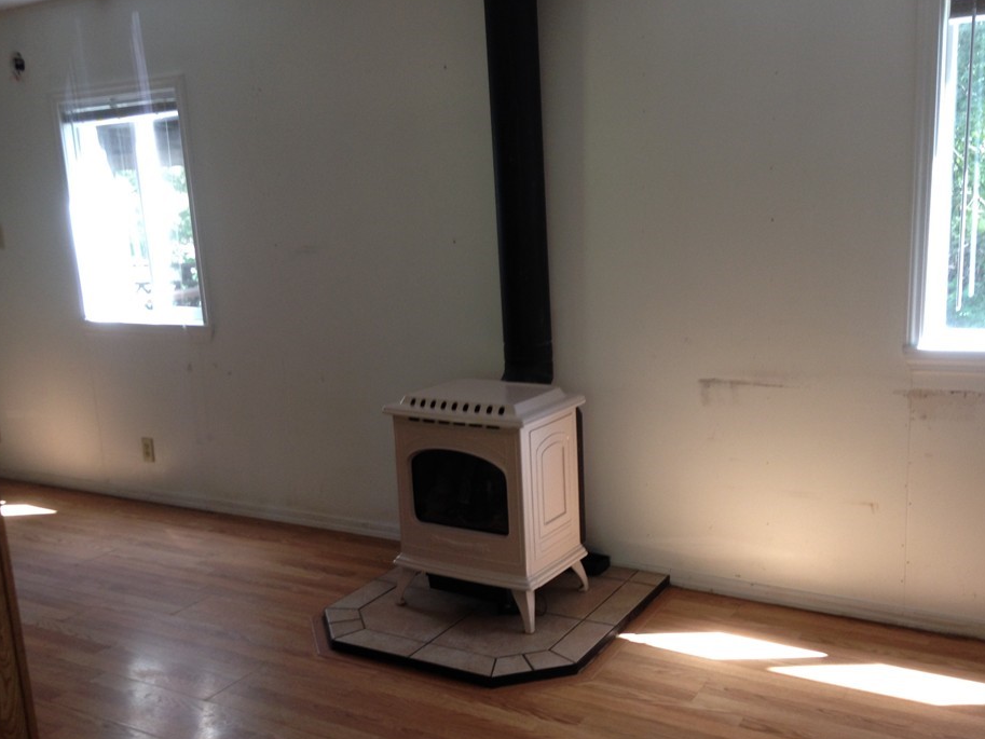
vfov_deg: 38.6
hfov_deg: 50.1
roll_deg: +3.2
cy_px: 405
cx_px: 474
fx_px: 1053
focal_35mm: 37
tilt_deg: -11.8
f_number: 2.4
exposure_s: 1/20
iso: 64
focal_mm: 4.12
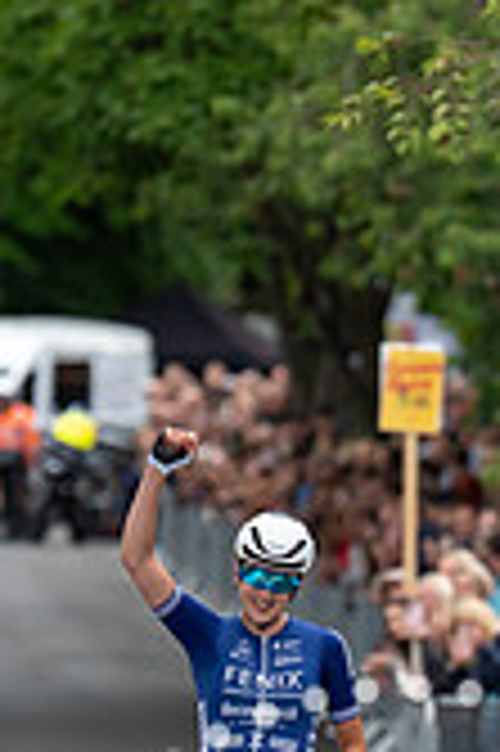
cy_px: 633
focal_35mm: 739
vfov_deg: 2.8
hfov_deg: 1.9
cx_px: 568
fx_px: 15427
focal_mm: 165
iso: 1000
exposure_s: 1/800
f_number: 2.8
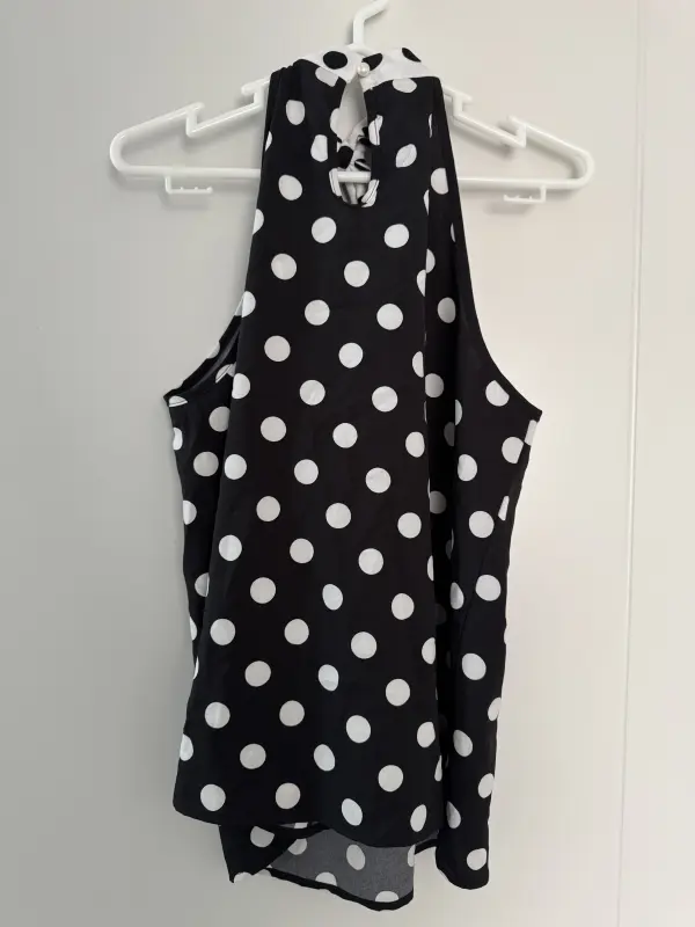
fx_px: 642
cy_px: 464
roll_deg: -0.2
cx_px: 348
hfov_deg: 56.8
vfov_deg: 71.6
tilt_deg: -3.3
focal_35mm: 24
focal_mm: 6.76
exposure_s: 1/60
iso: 250
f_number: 1.78
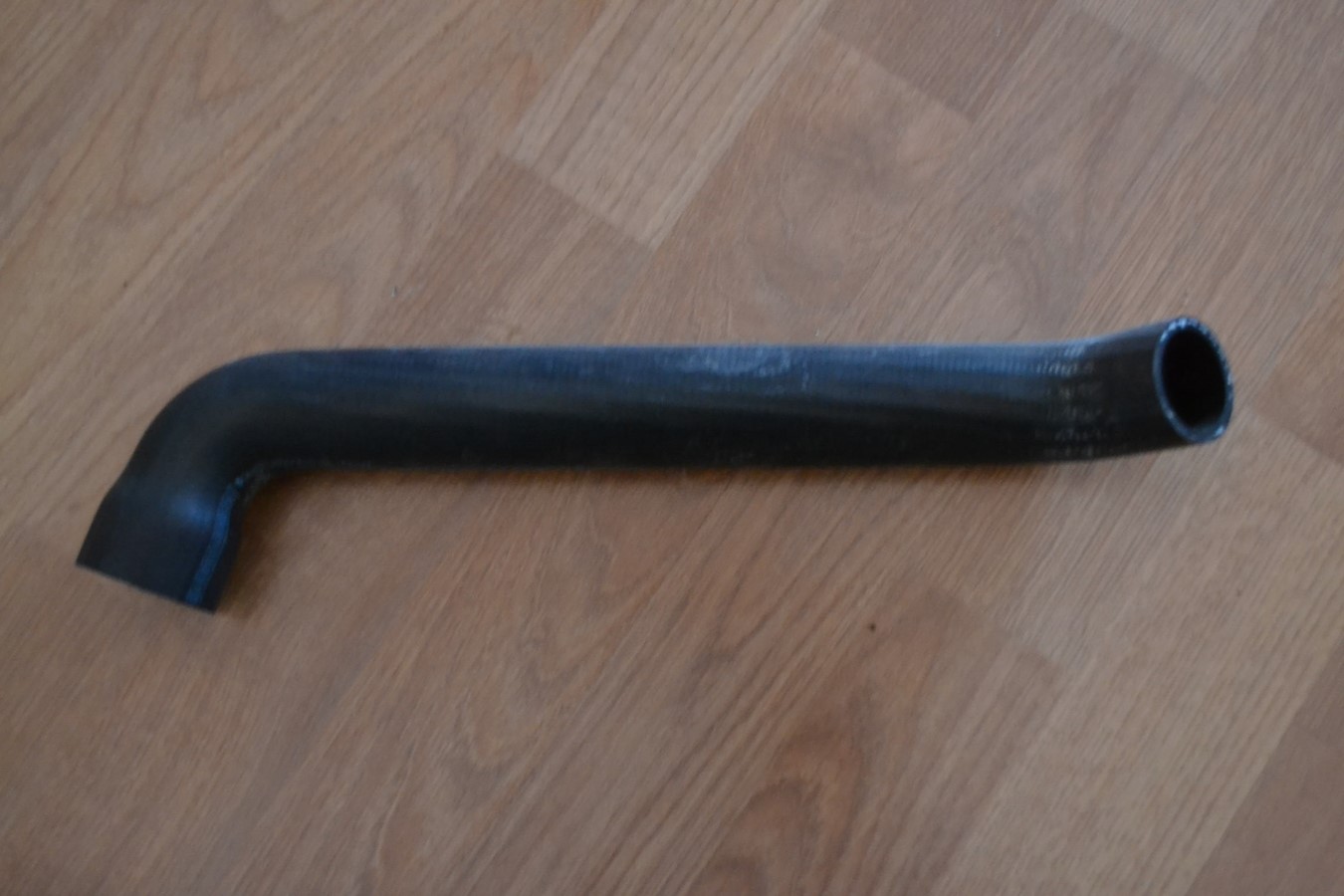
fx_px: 1568
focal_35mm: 42
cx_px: 672
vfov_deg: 31.9
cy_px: 448
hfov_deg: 46.4
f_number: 4.5
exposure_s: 1/8
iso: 3200
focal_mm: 28
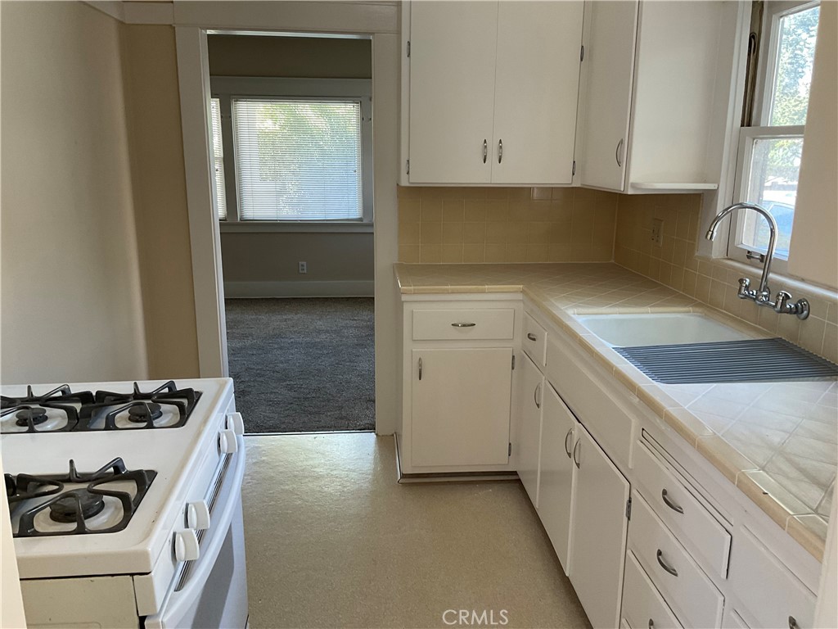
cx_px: 419
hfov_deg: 61.7
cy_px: 314
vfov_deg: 48.2
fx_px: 702
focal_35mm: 29
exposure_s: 1/60
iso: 80
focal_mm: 3
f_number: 1.8
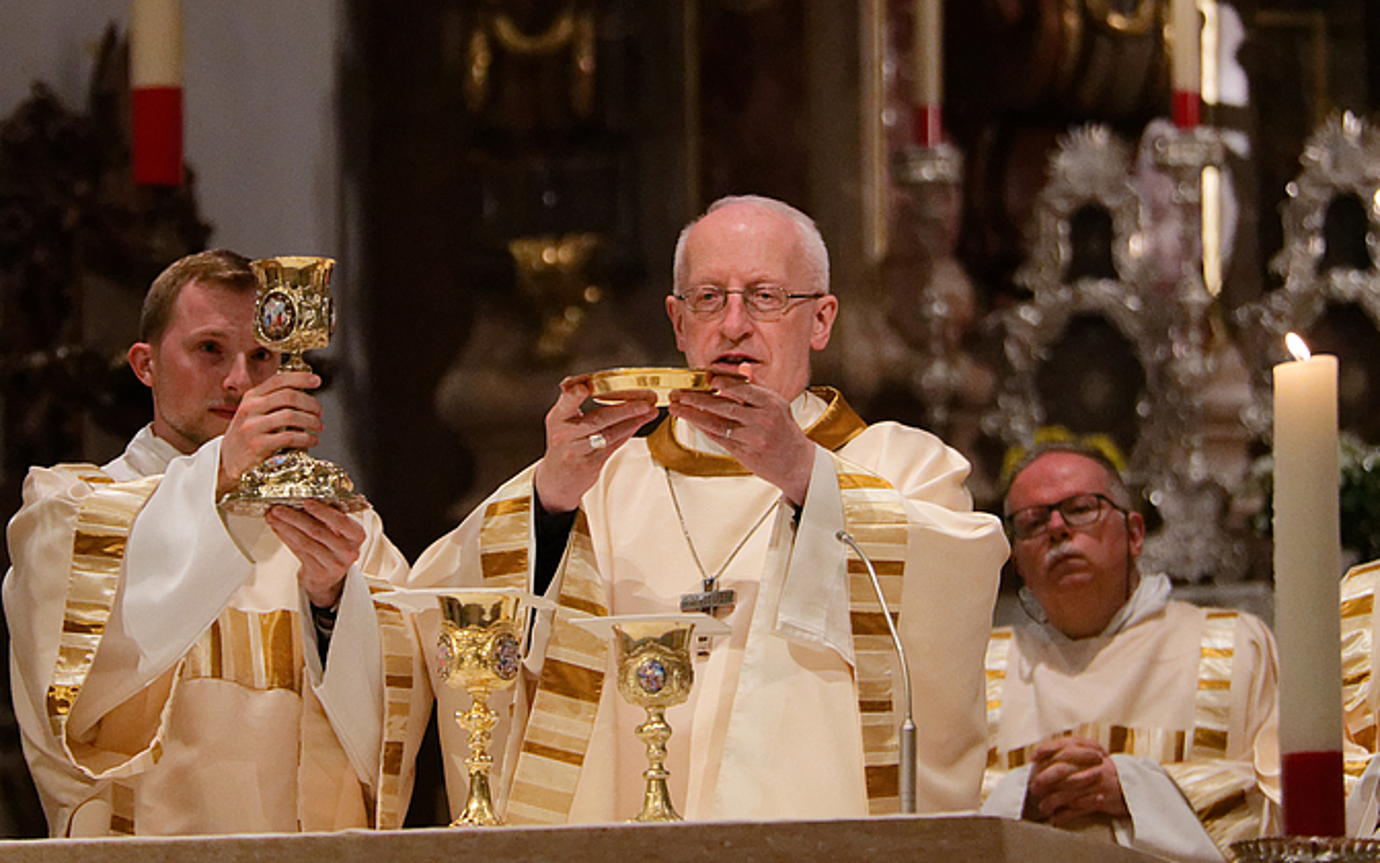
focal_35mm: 232
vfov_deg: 5.7
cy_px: 322
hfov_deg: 9.0
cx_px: 620
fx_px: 8725
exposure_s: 1/125
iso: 6400
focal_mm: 170
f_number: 5
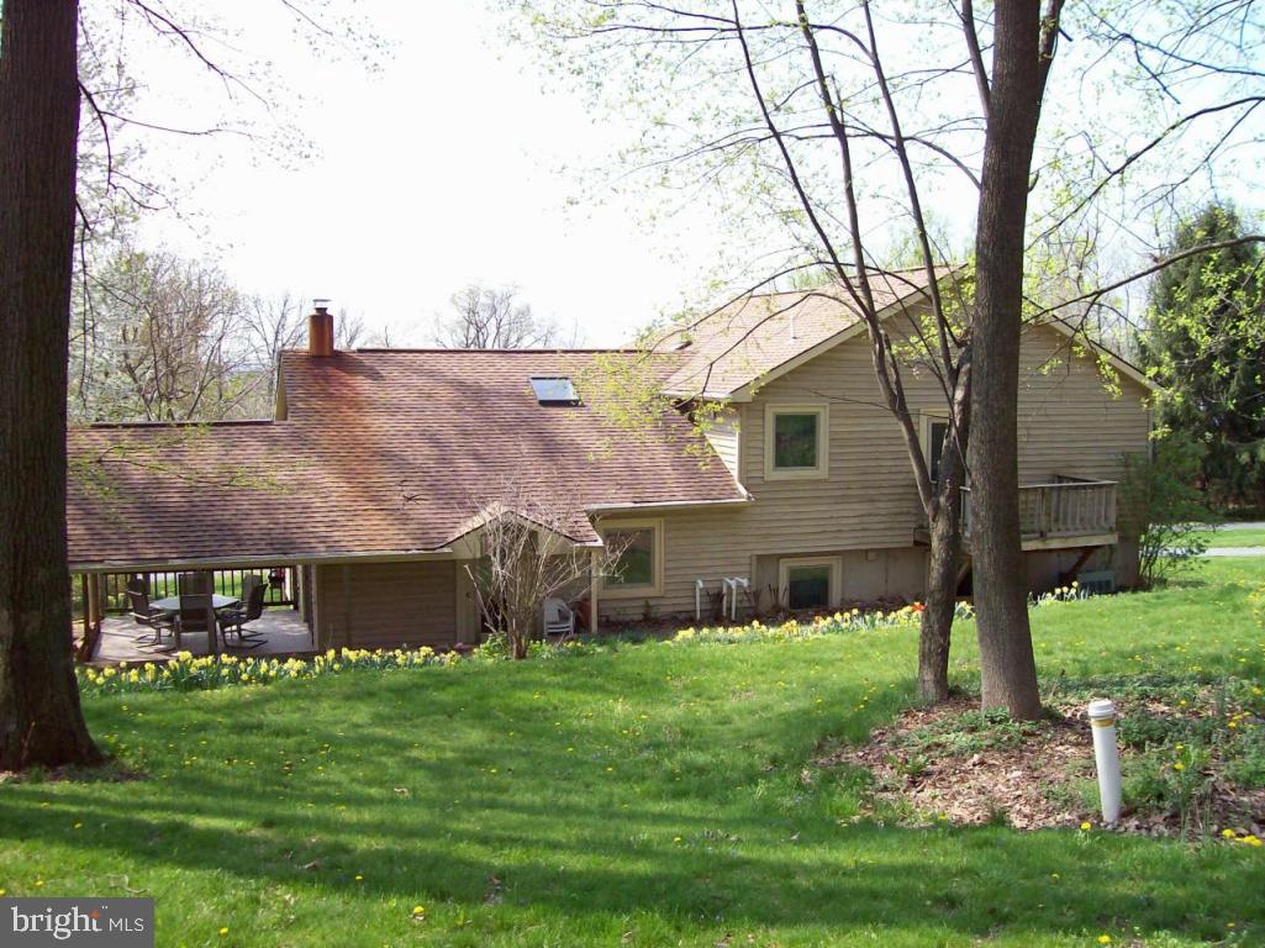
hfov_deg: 51.4
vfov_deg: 39.6
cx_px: 632
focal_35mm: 36
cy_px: 474
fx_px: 1315
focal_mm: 6
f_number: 2.7
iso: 80
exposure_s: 1/624
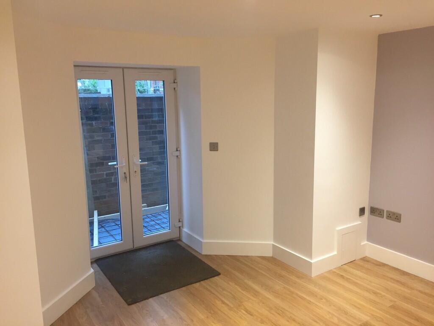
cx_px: 217
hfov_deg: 61.7
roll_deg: +0.6
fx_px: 364
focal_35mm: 29
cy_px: 163
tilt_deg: -11.0
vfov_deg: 48.2
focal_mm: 4.15
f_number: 2.2
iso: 100
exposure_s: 1/33
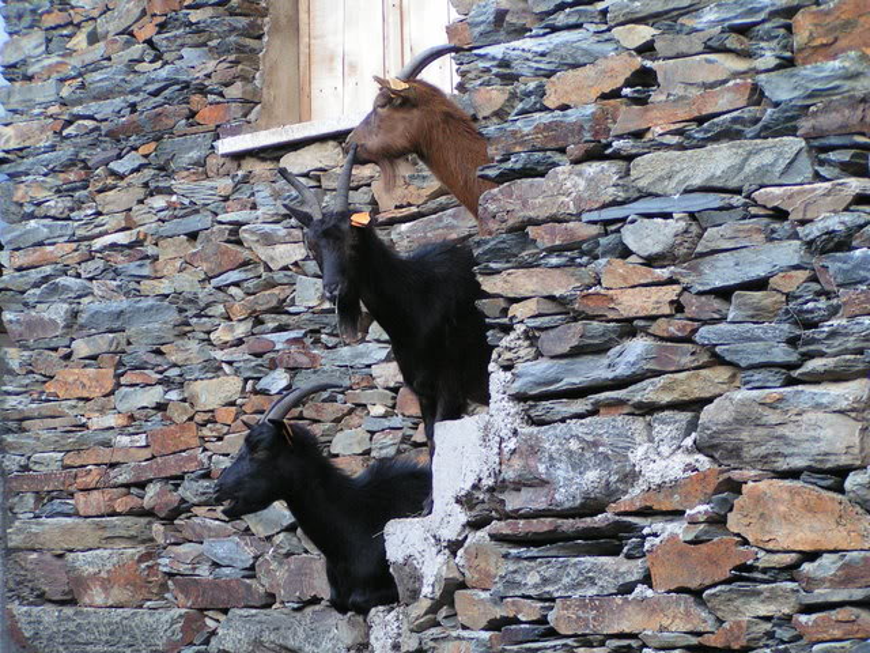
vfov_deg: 11.9
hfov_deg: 15.8
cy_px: 326
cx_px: 435
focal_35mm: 125
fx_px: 3142
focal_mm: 19.1
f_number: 3.5
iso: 160
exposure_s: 1/125
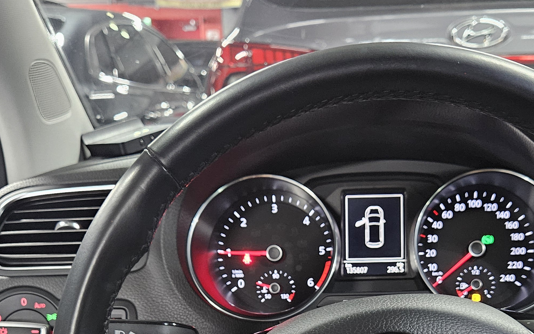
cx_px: 332
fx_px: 713
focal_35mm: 49
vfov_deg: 24.5
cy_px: 370
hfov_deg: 40.8
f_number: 1.8
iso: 800
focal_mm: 5.4
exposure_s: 1/24
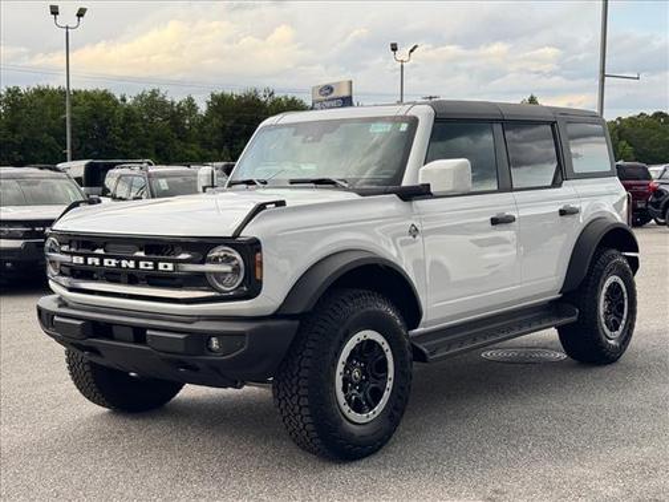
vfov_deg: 30.3
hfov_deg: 39.7
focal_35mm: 48
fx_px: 928
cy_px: 251
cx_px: 334
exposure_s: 1/577
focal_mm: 6.76
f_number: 1.78
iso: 64
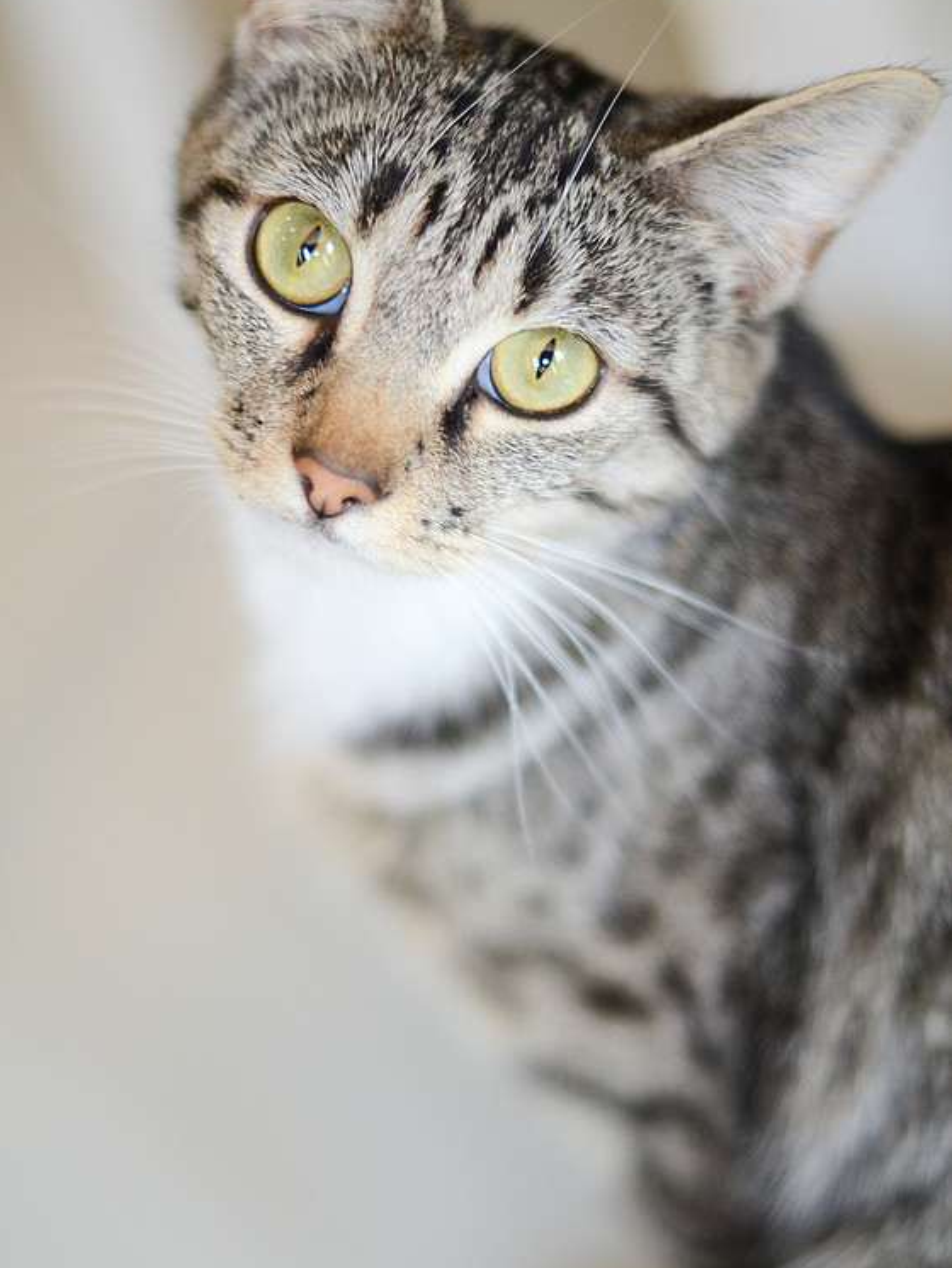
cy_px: 673
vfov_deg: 23.8
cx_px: 475
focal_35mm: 82
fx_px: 3005
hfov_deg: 18.0
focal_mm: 50
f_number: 1.8
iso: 500
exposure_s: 1/320
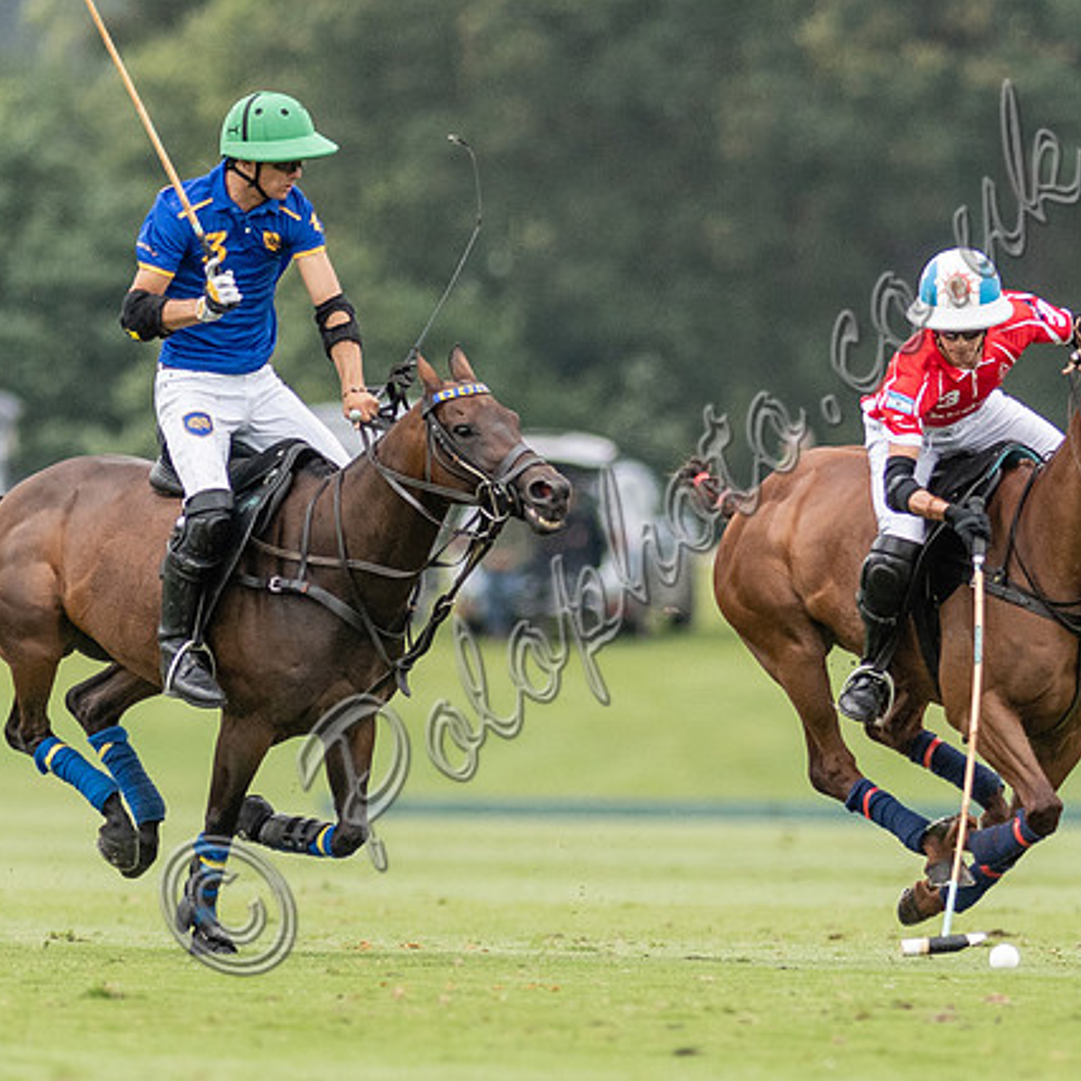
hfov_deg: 1.7
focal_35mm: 1059
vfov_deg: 1.7
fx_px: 37415
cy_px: 963
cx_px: 801
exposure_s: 1/4000
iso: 500
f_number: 2.8
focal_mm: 300
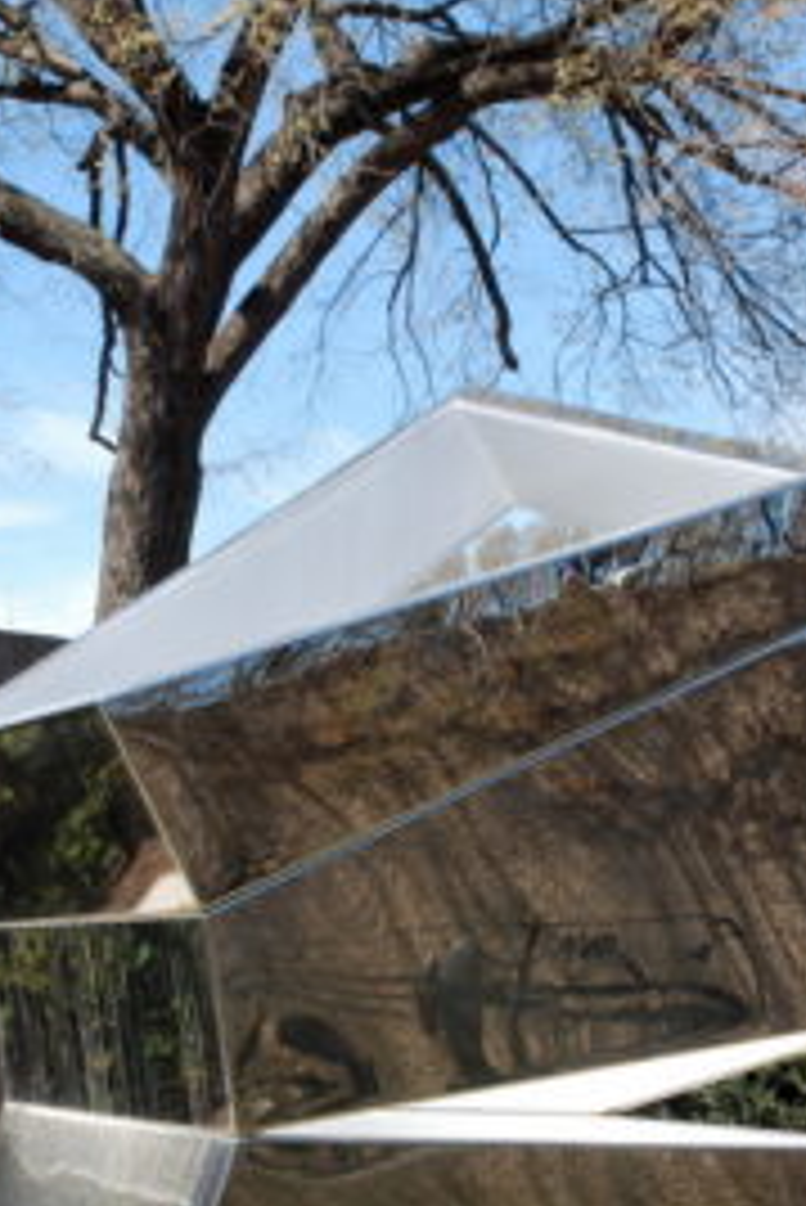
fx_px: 2916
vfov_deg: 23.0
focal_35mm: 87
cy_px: 968
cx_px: 335
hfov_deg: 15.7
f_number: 16
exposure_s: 1/30
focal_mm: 31
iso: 100
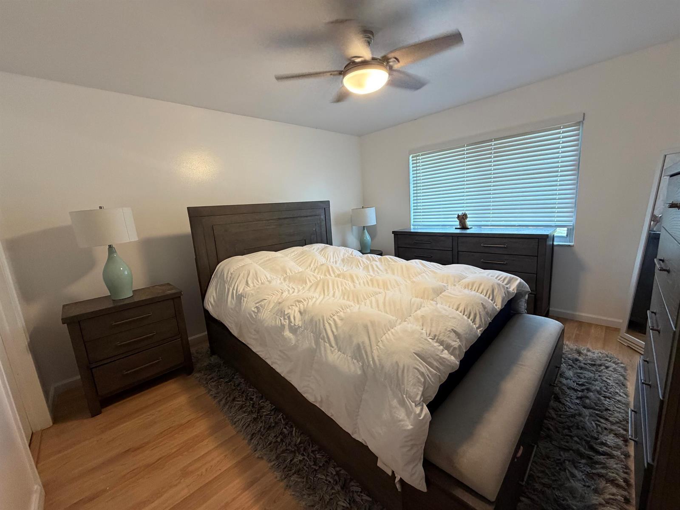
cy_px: 255
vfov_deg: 85.7
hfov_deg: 102.1
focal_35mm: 14
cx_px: 340
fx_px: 275
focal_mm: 2.22
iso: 400
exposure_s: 1/60
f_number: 2.2
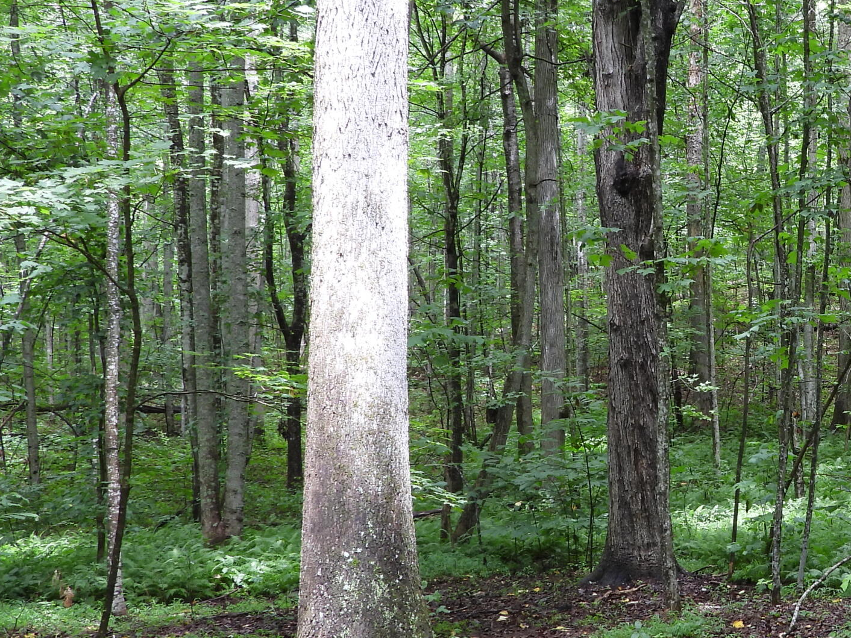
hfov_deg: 27.2
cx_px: 821
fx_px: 1672
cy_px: 347
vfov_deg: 21.6
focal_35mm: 68
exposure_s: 1/40
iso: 100
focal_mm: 5.8
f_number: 3.2
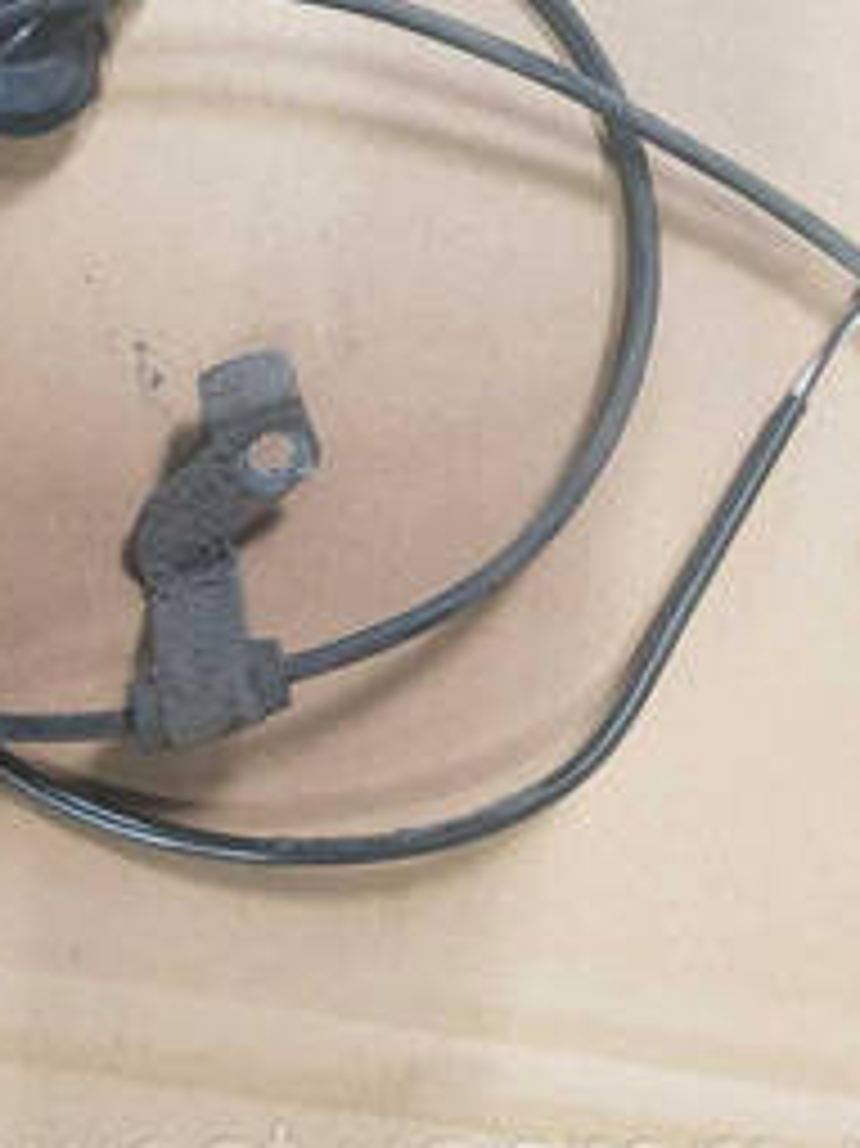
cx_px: 392
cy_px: 360
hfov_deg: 22.9
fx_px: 2122
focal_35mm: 64
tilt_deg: -30.7
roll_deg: +7.5
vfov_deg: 30.0
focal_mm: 4.15
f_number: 2.2
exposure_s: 1/100
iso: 25
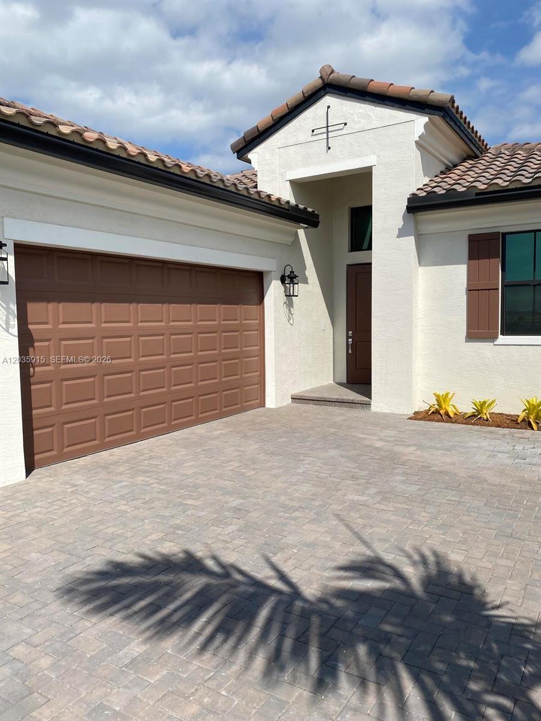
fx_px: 542
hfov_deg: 53.1
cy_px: 360
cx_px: 270
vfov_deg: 67.3
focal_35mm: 26
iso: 32
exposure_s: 1/5495
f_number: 1.8
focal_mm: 4.25
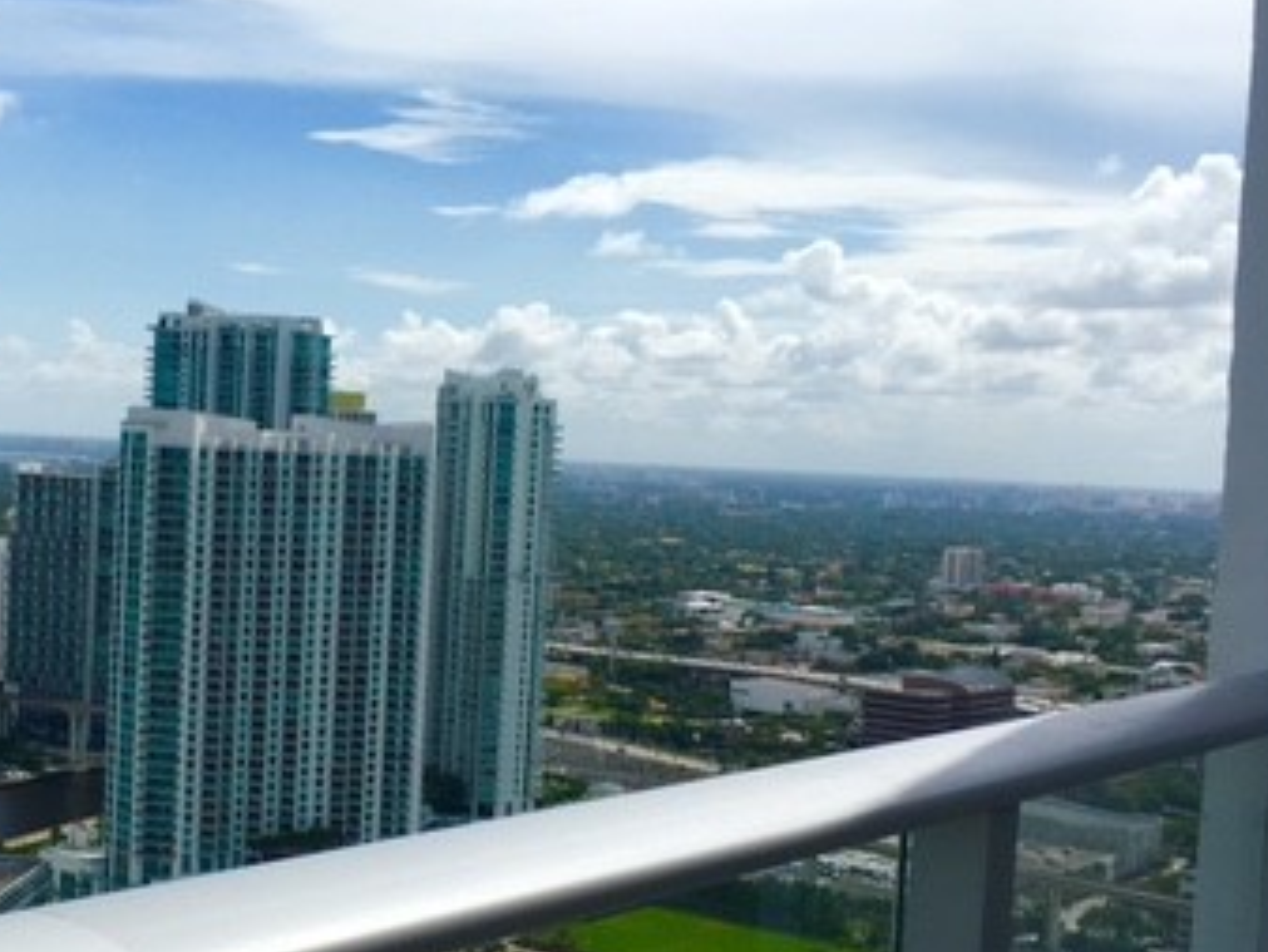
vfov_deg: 26.4
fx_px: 2015
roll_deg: -4.7
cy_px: 636
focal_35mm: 55
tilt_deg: -5.7
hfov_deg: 34.1
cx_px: 301
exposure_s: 1/3344
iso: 25
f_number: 2.2
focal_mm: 4.15
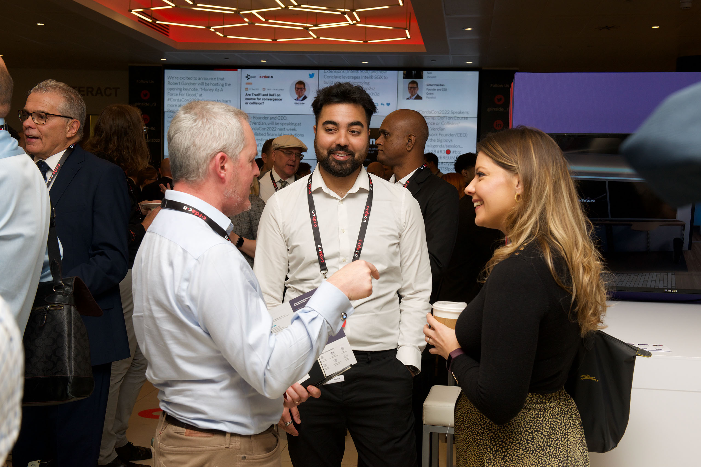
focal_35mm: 48
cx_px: 350
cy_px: 234
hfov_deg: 41.1
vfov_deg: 28.1
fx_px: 935
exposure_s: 1/160
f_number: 10
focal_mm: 48
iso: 800
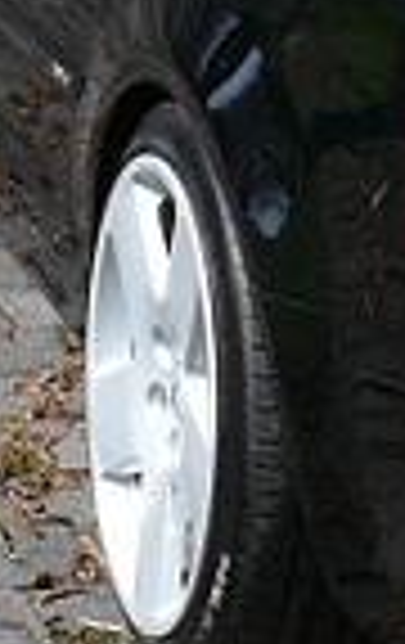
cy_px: 187
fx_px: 4481
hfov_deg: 5.1
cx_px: 518
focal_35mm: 255
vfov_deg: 8.2
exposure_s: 1/250
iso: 100
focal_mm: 7.4
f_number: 5.6
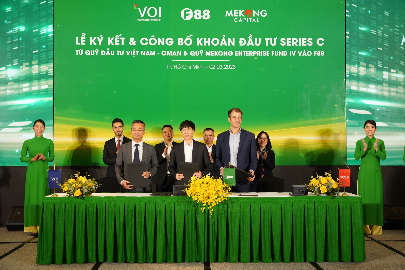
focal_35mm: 41
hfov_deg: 47.3
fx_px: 462
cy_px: 135
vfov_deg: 32.5
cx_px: 202
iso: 1600
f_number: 5.6
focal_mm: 41.1
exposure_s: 1/100
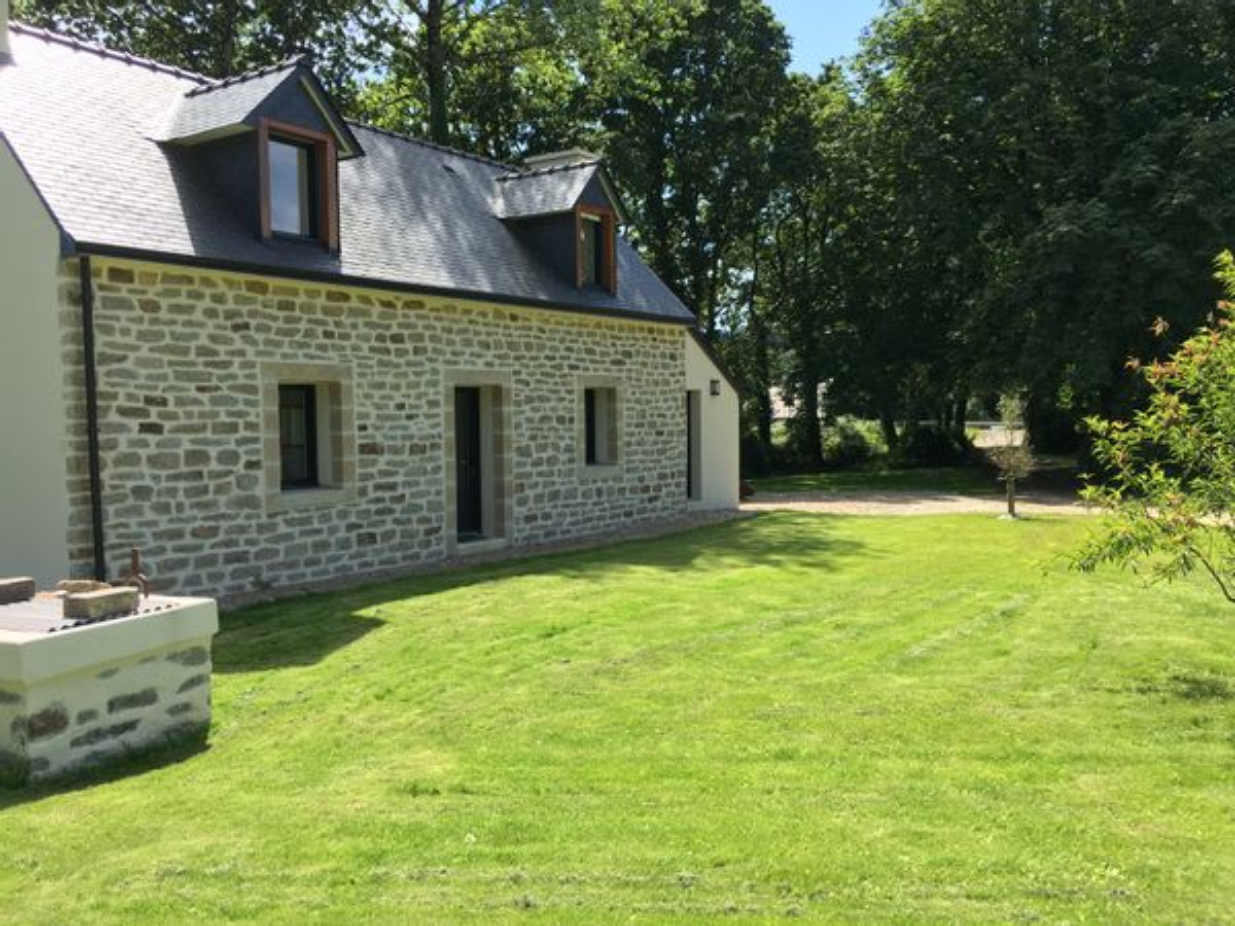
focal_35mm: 29
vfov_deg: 48.2
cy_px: 463
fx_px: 1035
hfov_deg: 61.7
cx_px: 618
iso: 25
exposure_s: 1/553
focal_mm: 4.15
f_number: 2.2
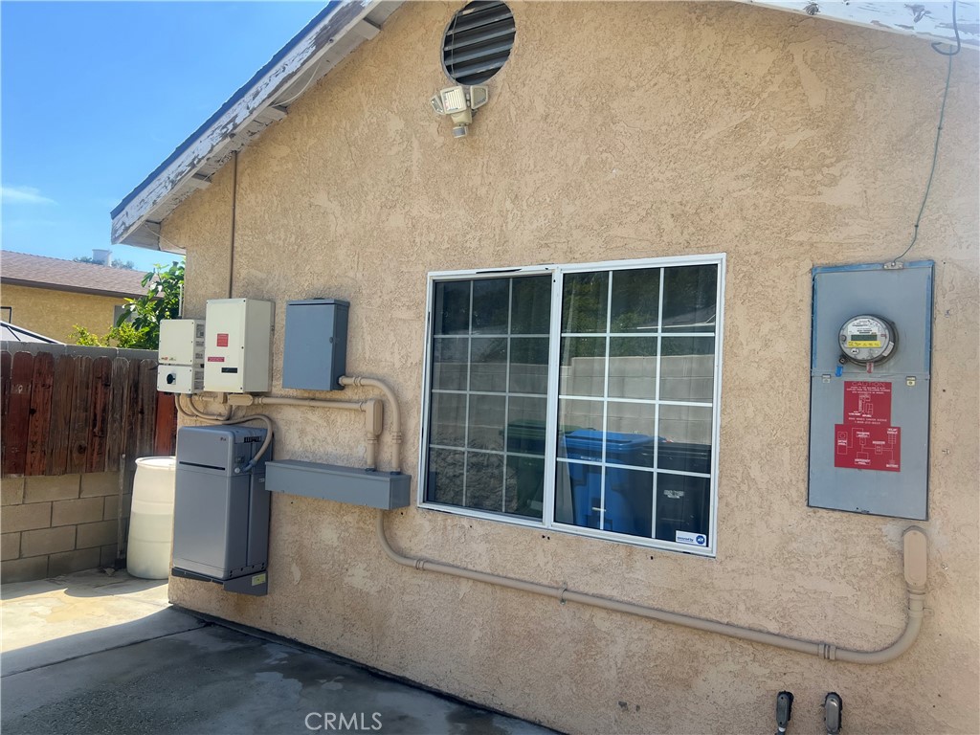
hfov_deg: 67.3
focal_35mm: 26
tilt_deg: +2.8
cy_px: 368
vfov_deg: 53.1
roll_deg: -2.3
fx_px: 736
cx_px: 490
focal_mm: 5.7
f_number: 1.5
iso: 50
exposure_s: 1/1901
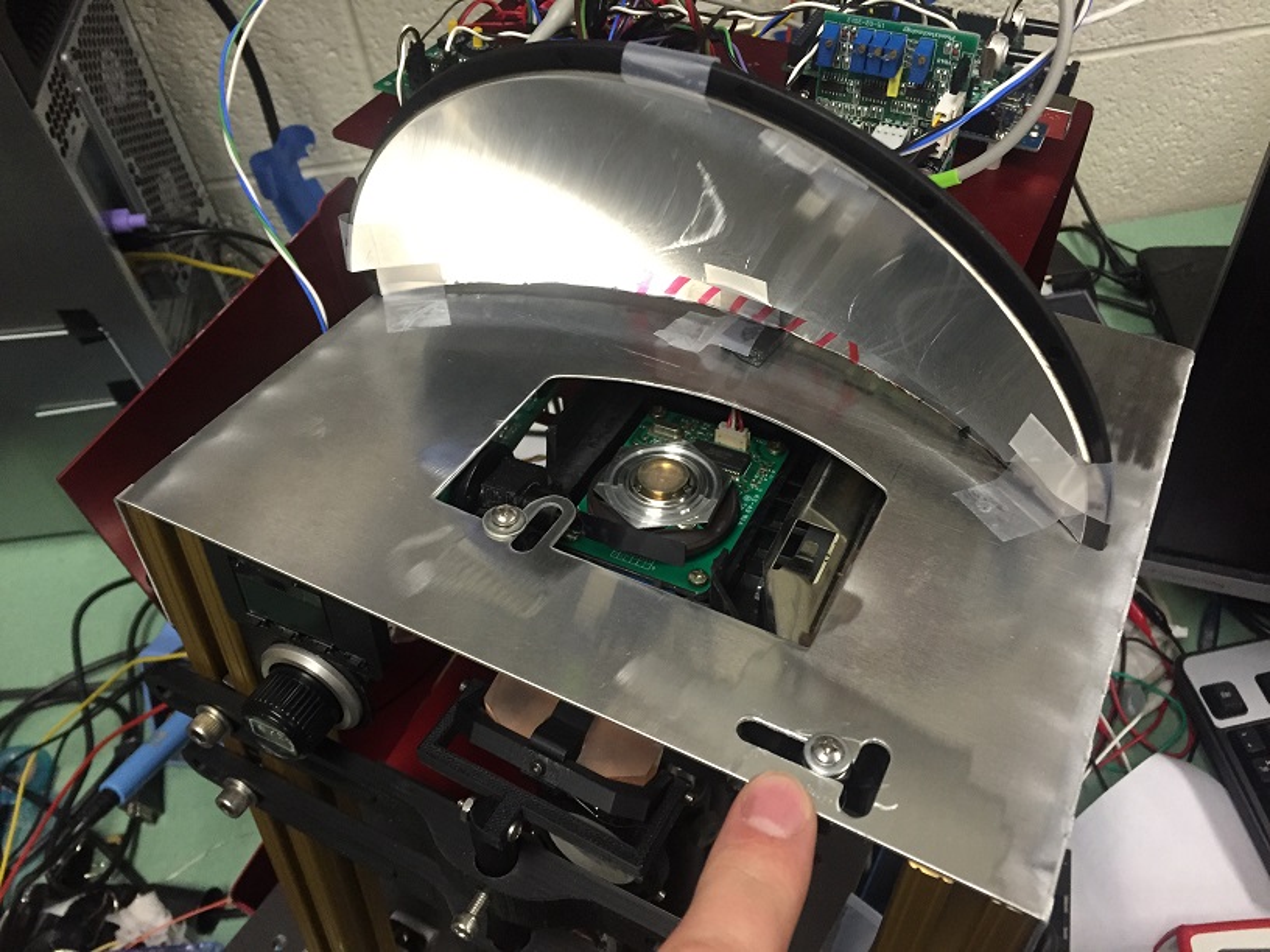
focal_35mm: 29
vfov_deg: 48.2
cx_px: 635
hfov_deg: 61.7
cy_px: 476
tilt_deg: -52.9
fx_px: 1064
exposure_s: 1/30
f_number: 2.2
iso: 200
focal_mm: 4.15
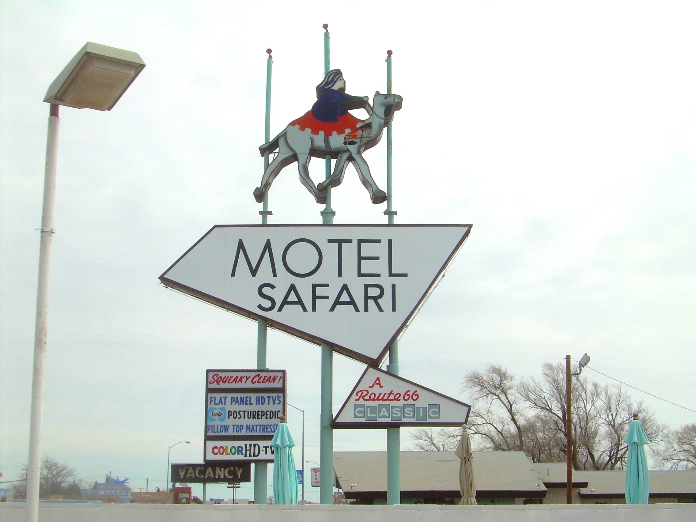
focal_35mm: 53
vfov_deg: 27.5
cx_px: 348
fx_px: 1066
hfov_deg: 36.2
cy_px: 261
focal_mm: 8.9
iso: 50
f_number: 5.3
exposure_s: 1/648
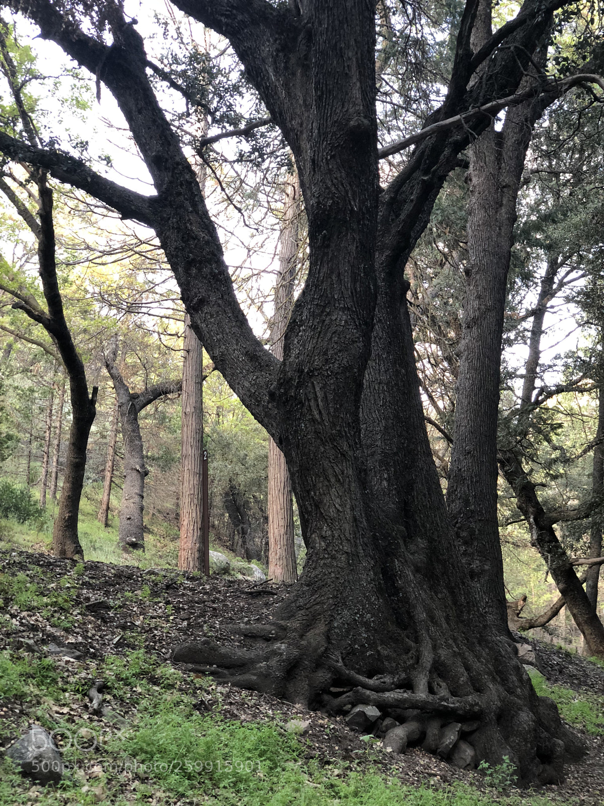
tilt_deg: +20.0
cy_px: 403
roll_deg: -2.1
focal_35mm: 52
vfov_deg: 36.8
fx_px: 1210
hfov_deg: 28.0
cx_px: 302
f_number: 2.4
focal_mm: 6
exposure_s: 1/40
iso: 80
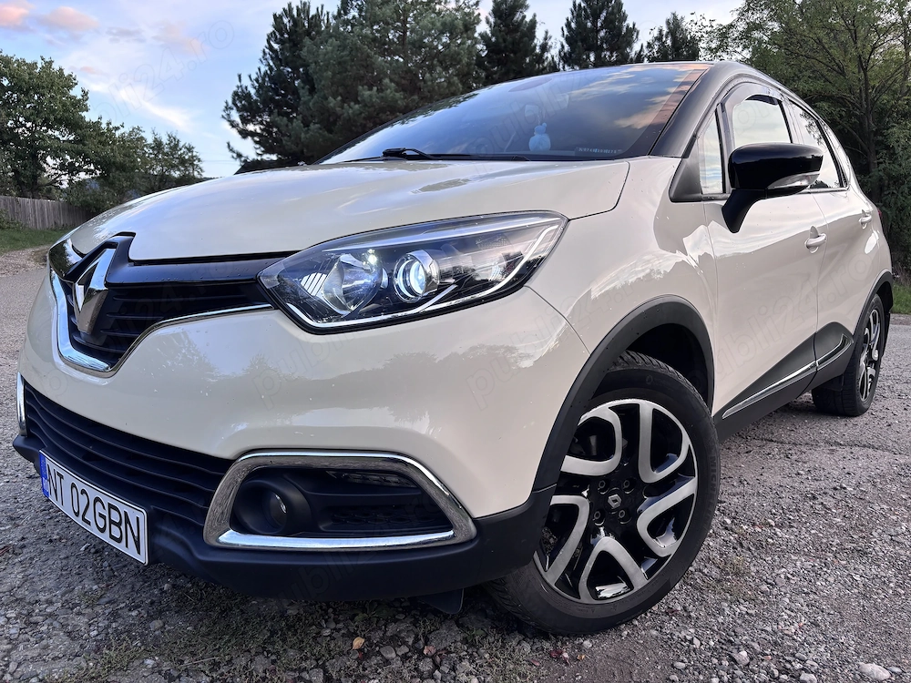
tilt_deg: -7.3
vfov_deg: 53.1
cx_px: 456
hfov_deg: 67.3
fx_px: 684
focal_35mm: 26
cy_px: 342
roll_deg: +1.0
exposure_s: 1/100
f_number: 1.6
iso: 32
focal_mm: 5.96
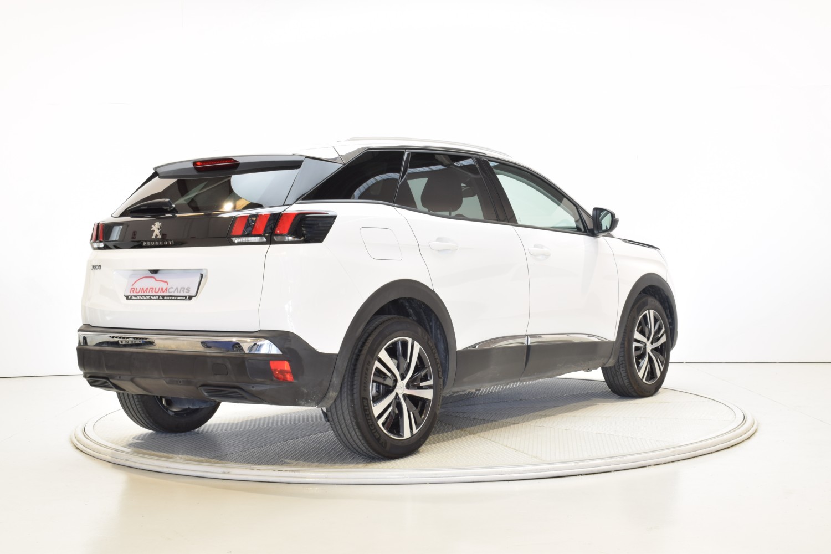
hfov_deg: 38.9
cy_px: 277
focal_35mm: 51
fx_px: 1177
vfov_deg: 26.5
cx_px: 416
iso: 100
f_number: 16
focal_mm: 34
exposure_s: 1/1.3
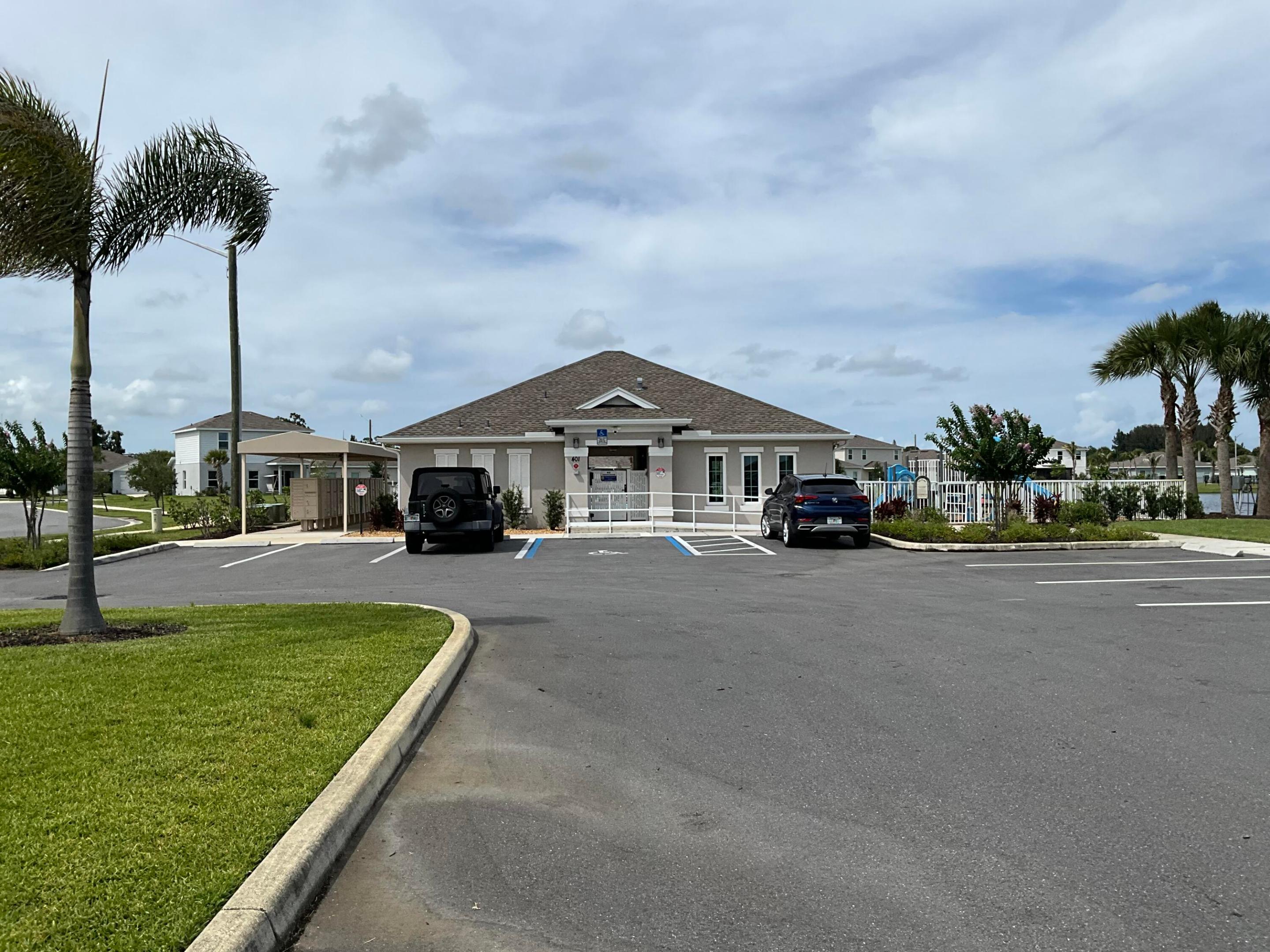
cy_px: 476
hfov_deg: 61.7
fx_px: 1064
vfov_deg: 48.2
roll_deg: +0.3
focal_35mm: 29
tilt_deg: -0.1
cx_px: 635
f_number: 1.8
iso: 25
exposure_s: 1/3534
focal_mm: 3
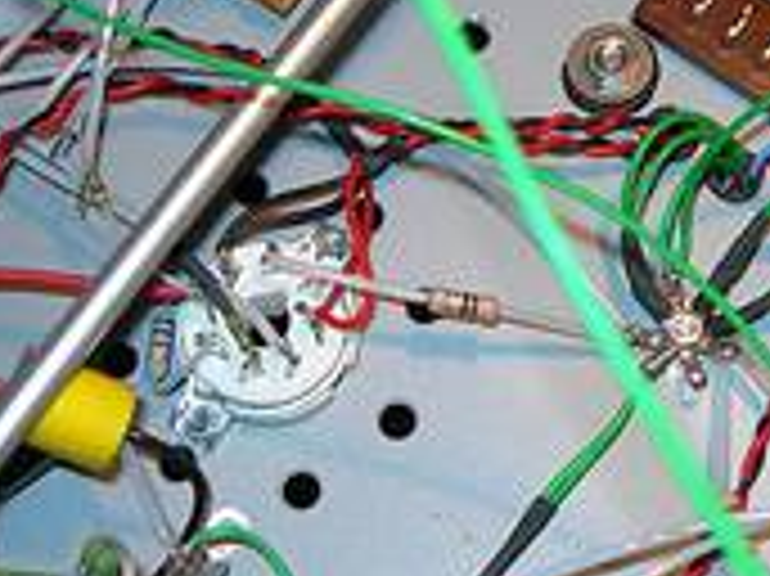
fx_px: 1978
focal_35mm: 89
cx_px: 802
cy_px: 216
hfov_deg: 21.1
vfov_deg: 16.6
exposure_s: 1/60.1
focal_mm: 7.8
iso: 50
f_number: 2.8
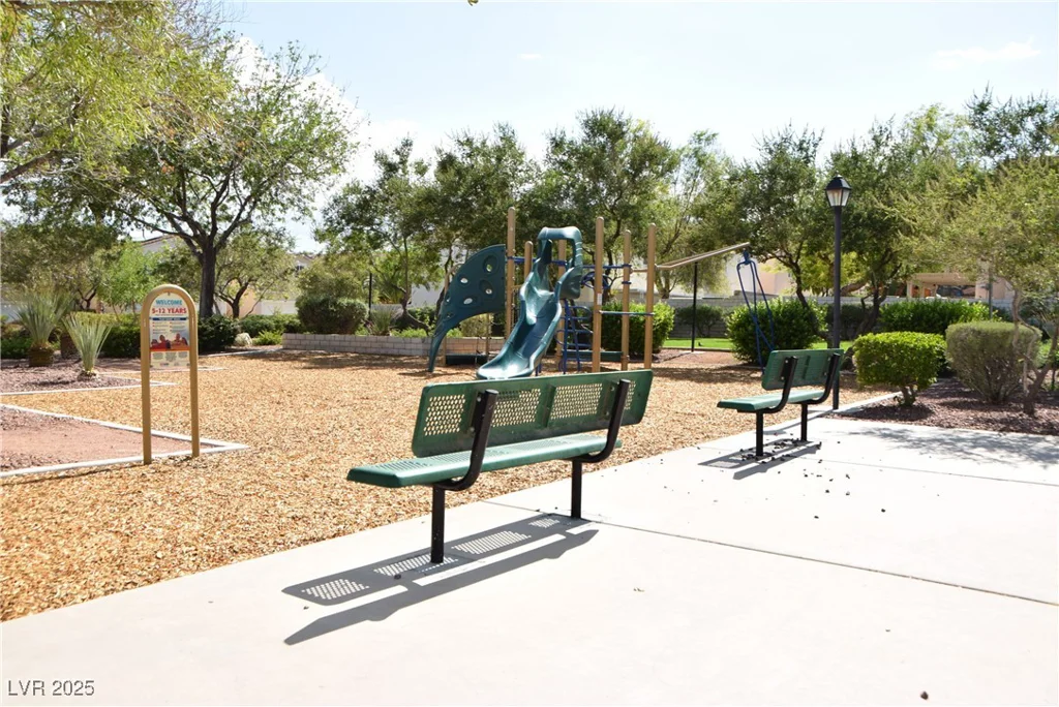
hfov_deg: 61.9
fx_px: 883
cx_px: 530
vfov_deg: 43.7
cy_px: 354
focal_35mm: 30
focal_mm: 20
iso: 100
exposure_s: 1/200
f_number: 10
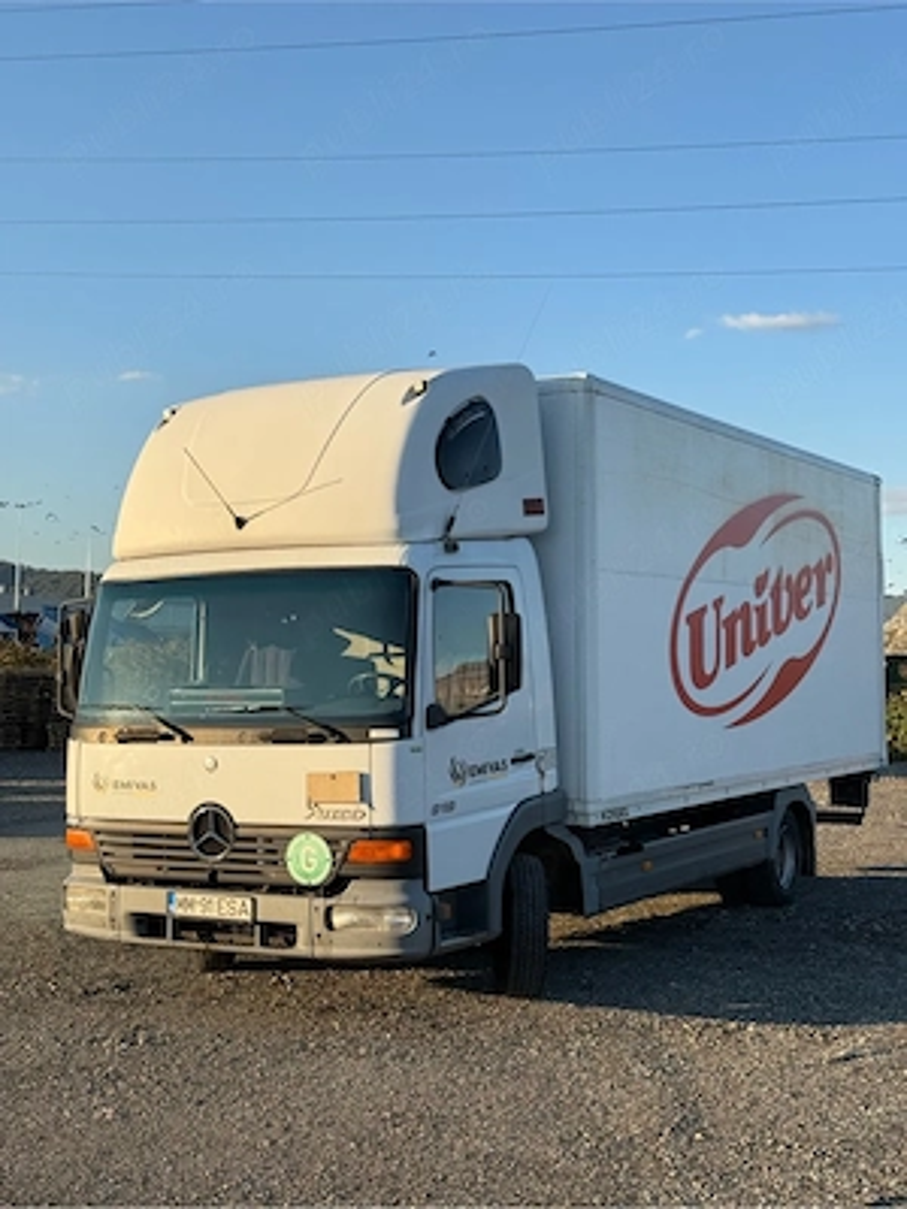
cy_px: 604
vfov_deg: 39.7
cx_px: 454
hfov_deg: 30.3
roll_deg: -2.2
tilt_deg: +3.7
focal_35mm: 48
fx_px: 1677
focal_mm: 6.76
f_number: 1.78
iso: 100
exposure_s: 1/1931
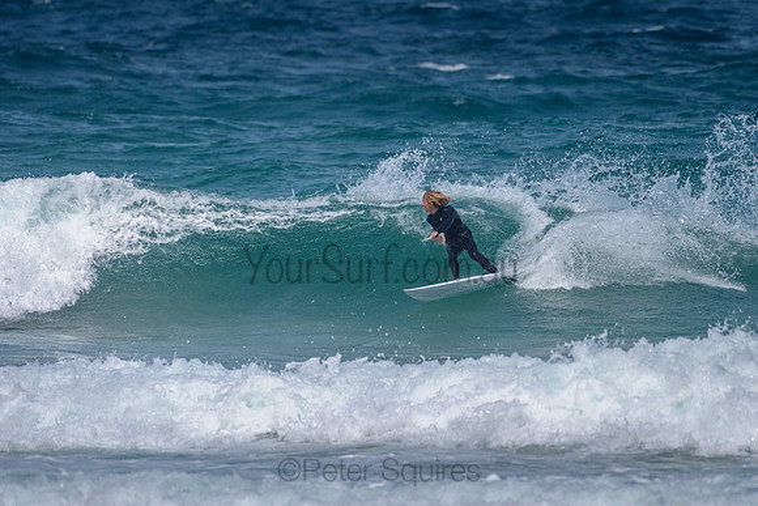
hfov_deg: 3.4
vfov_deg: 2.2
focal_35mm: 613
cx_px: 465
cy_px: 213
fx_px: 12917
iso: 90
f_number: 5.6
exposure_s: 1/2000
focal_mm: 500
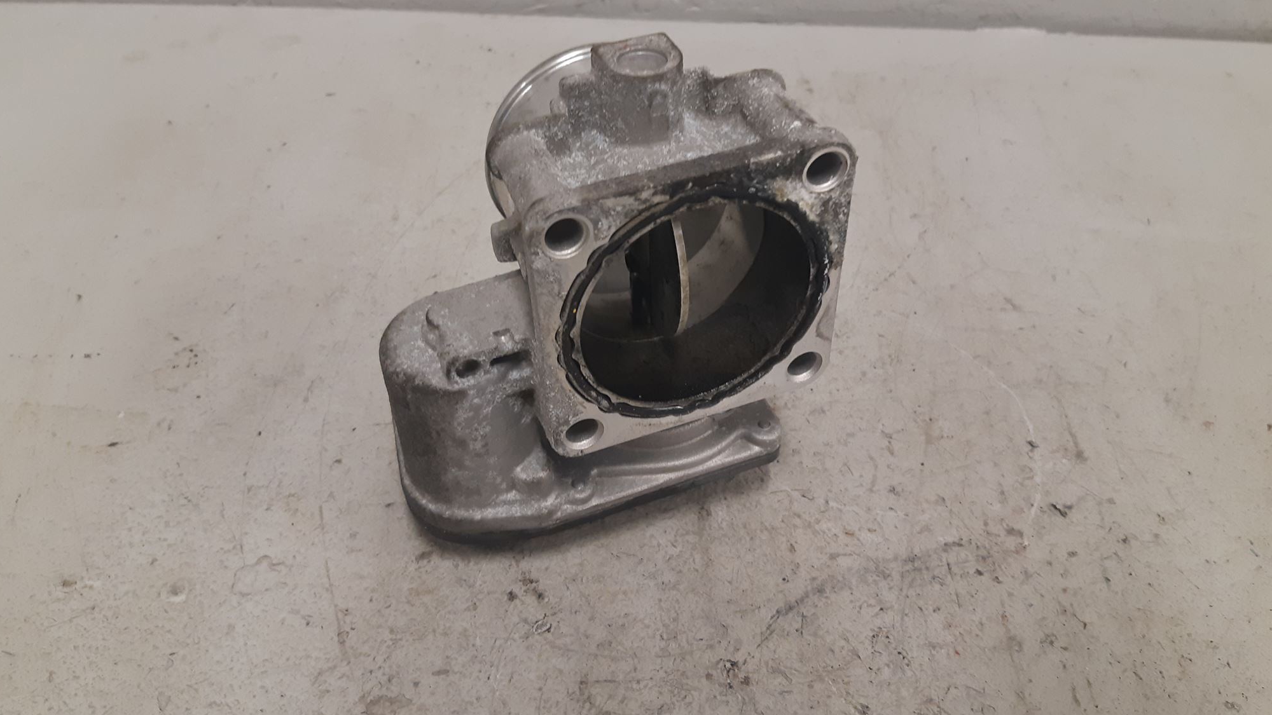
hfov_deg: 66.1
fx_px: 978
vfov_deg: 40.0
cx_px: 644
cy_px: 292
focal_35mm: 29
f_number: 1.7
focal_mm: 3.93
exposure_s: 1/50
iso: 160
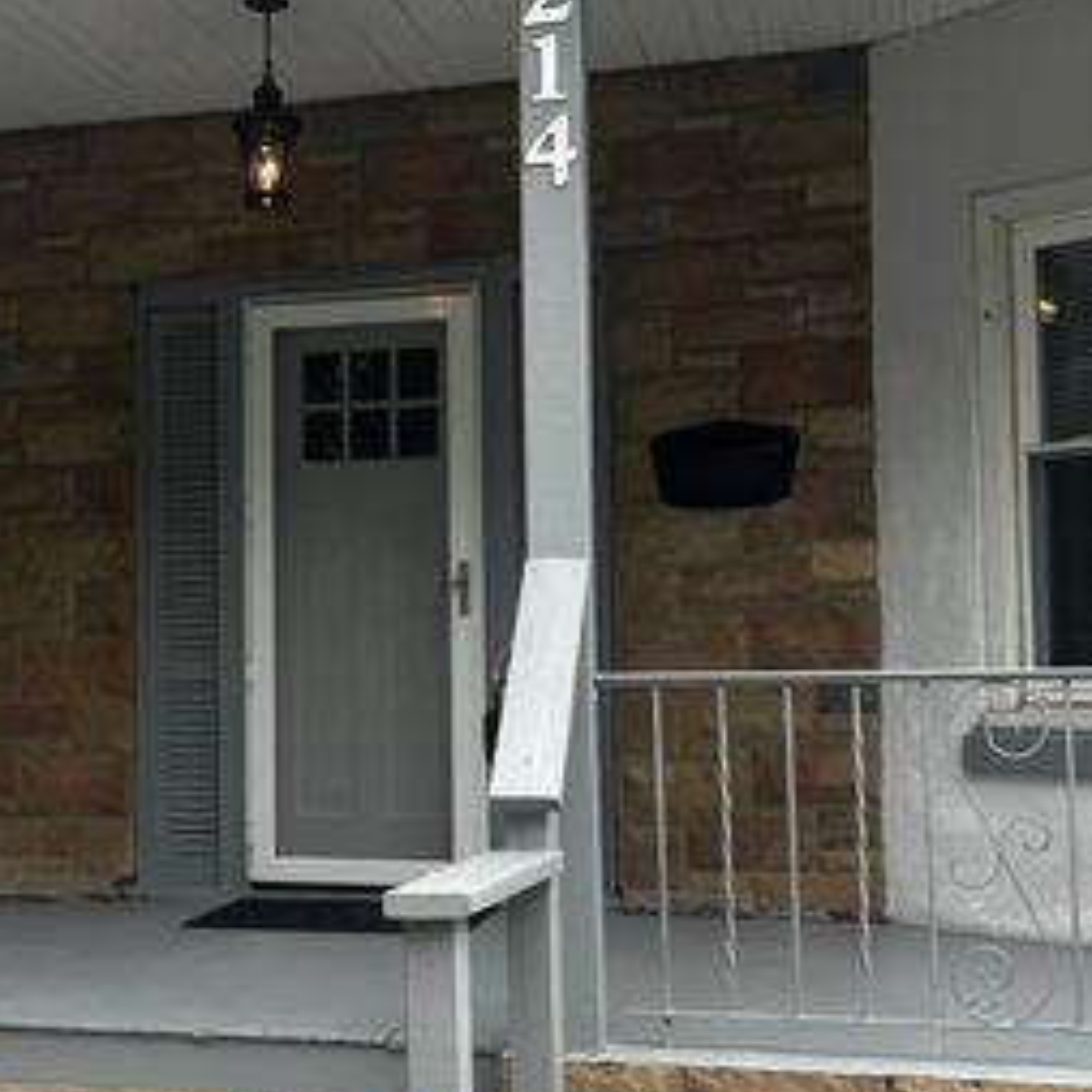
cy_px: 537
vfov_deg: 29.6
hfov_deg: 29.2
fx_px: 2070
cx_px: 297
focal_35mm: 58
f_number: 1.5
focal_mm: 5.7
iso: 50
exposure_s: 1/434
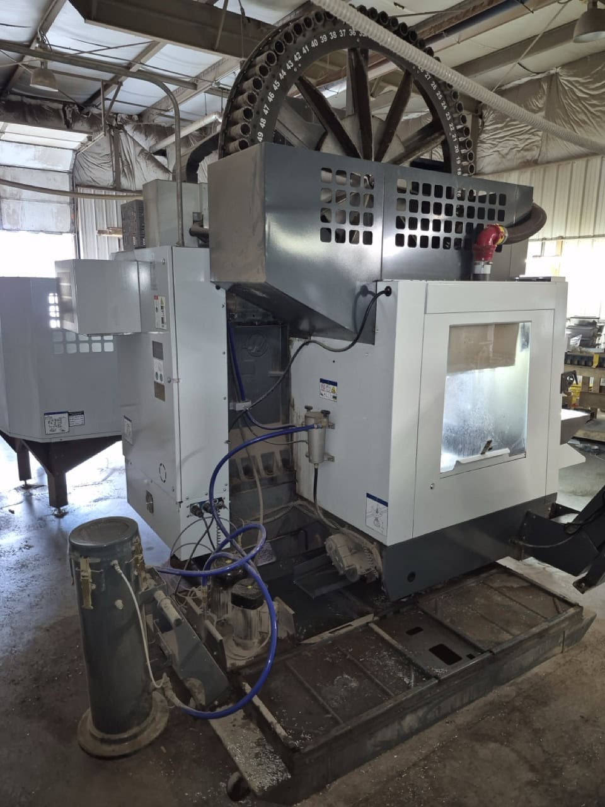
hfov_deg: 58.9
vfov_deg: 73.9
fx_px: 536
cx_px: 302
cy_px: 404
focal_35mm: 23
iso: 125
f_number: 1.8
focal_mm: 5.4
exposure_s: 1/12
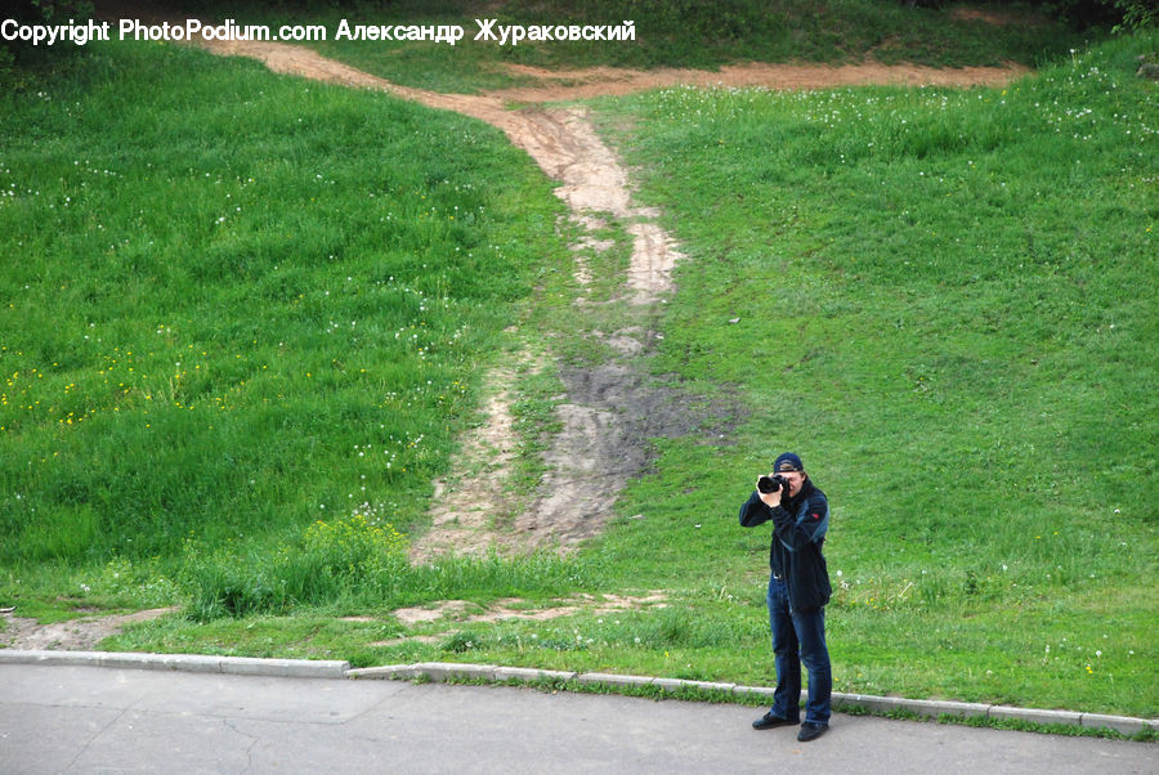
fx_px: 5075
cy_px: 388
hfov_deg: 13.0
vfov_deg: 8.7
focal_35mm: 158
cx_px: 580
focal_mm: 105
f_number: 8
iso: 1000
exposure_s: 1/1000
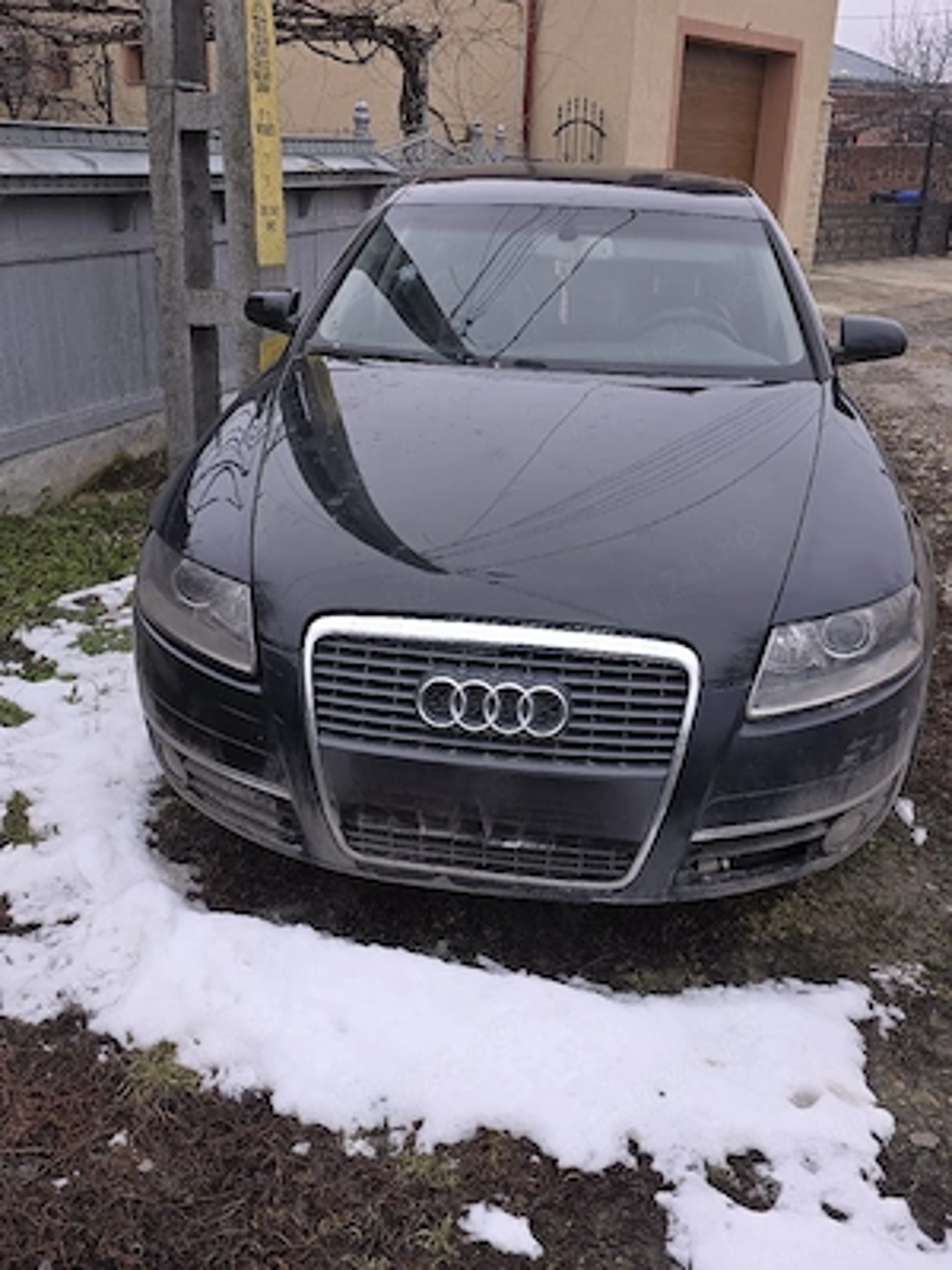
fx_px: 843
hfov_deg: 58.9
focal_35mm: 23
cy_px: 635
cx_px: 476
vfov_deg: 73.9
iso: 12
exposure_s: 1/233
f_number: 1.7
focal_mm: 6.3
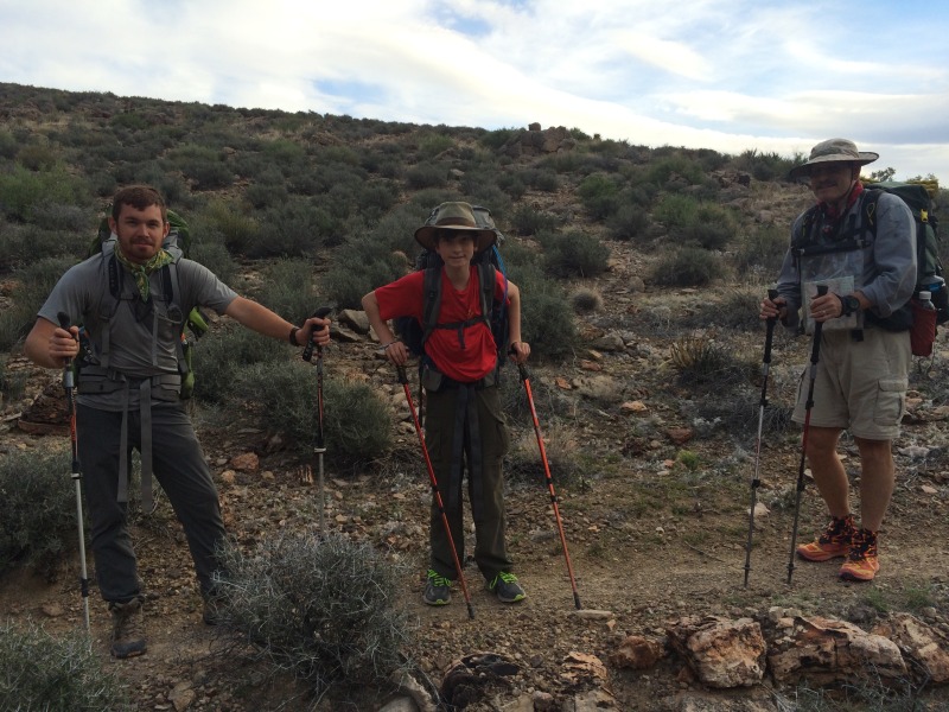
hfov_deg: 61.7
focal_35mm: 29
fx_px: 795
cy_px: 356
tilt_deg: -2.0
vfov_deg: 48.2
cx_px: 474
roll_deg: +1.3
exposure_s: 1/586
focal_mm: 4.15
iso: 32
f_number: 2.2
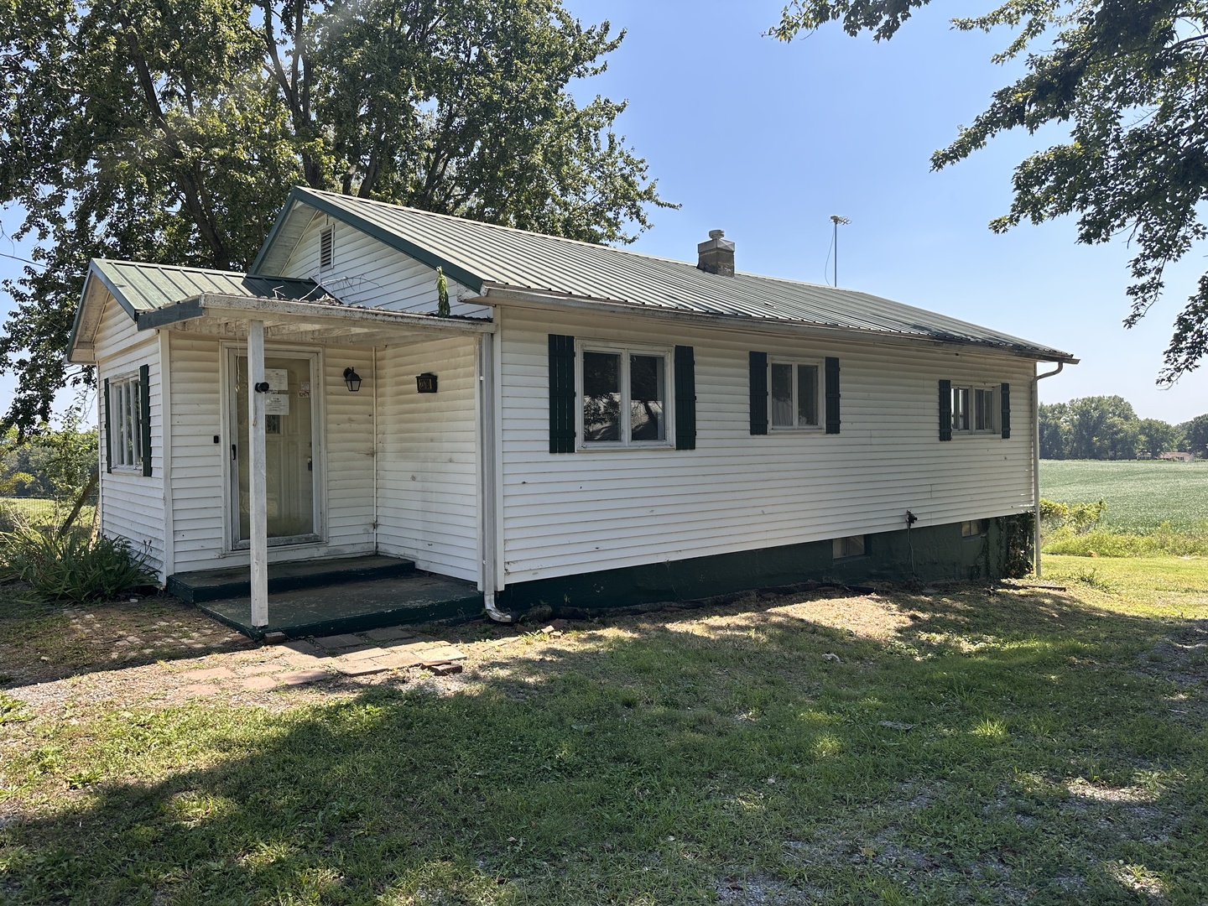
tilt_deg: -0.6
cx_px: 604
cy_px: 453
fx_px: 838
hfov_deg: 71.6
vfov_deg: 56.8
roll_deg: +1.3
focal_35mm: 24
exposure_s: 1/1916
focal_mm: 6.86
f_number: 1.78
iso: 80
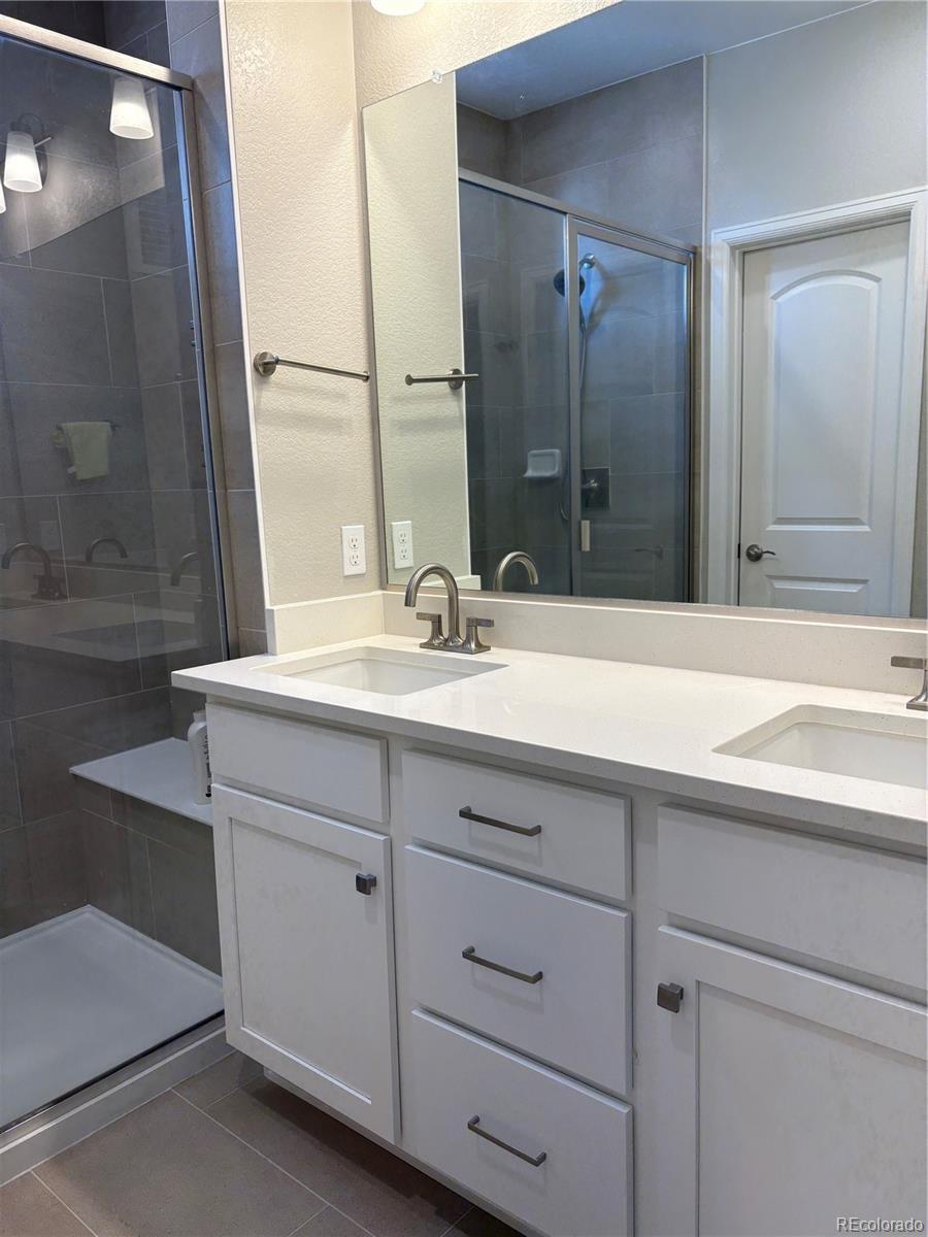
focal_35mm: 26
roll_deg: +1.5
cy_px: 618
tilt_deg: -8.4
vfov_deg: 67.3
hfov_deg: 53.1
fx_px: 929
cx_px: 464
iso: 50
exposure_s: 1/120
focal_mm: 5.96
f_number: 1.6
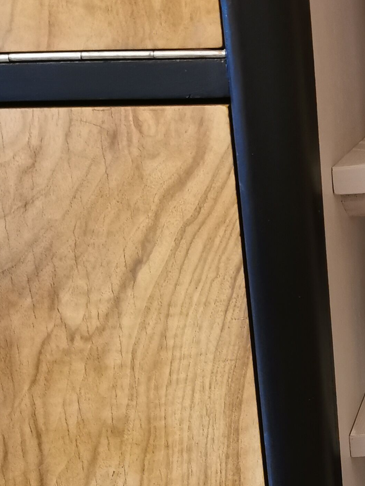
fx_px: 984
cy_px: 308
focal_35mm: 70
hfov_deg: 19.5
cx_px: 465
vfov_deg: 27.7
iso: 500
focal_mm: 5.56
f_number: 1.6
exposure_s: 1/33.3
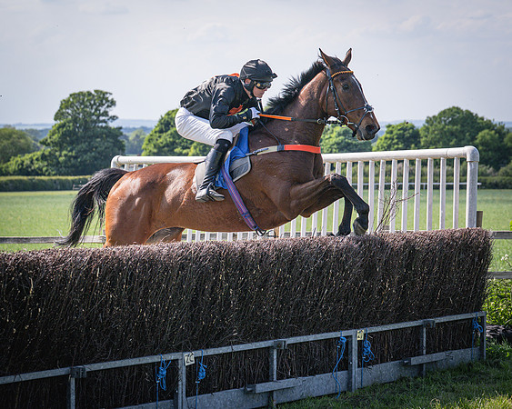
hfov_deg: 16.2
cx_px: 236
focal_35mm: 119
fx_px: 1798
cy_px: 221
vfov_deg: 13.0
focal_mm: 76
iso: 400
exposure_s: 1/3200
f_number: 4
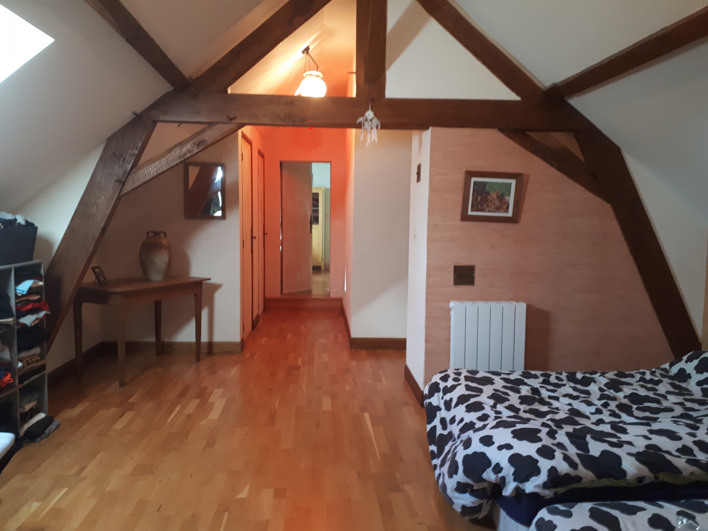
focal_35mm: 27
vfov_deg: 51.4
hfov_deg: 65.3
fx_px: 552
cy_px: 266
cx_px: 354
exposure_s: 1/17
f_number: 1.9
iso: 200
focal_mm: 3.6
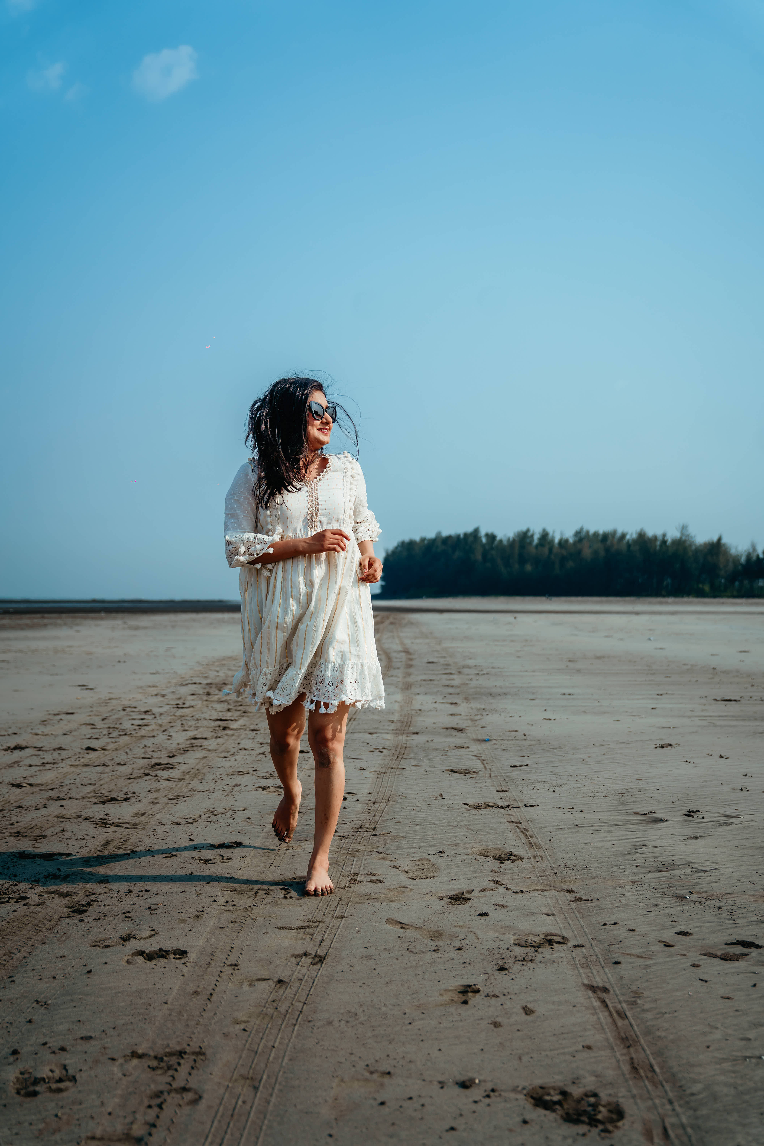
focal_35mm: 40
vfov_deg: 48.5
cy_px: 573
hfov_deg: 33.4
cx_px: 382
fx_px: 1273
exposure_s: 1/2500
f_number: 2.8
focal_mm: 40
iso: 100
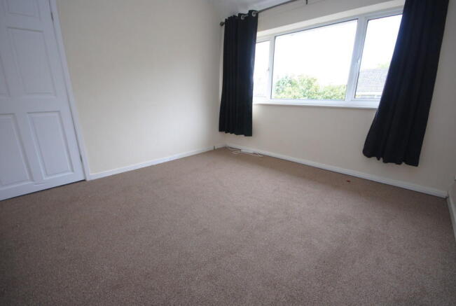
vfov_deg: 77.6
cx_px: 228
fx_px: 190
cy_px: 153
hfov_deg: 100.3
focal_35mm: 15
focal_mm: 10
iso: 400
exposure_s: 1/60
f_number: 4
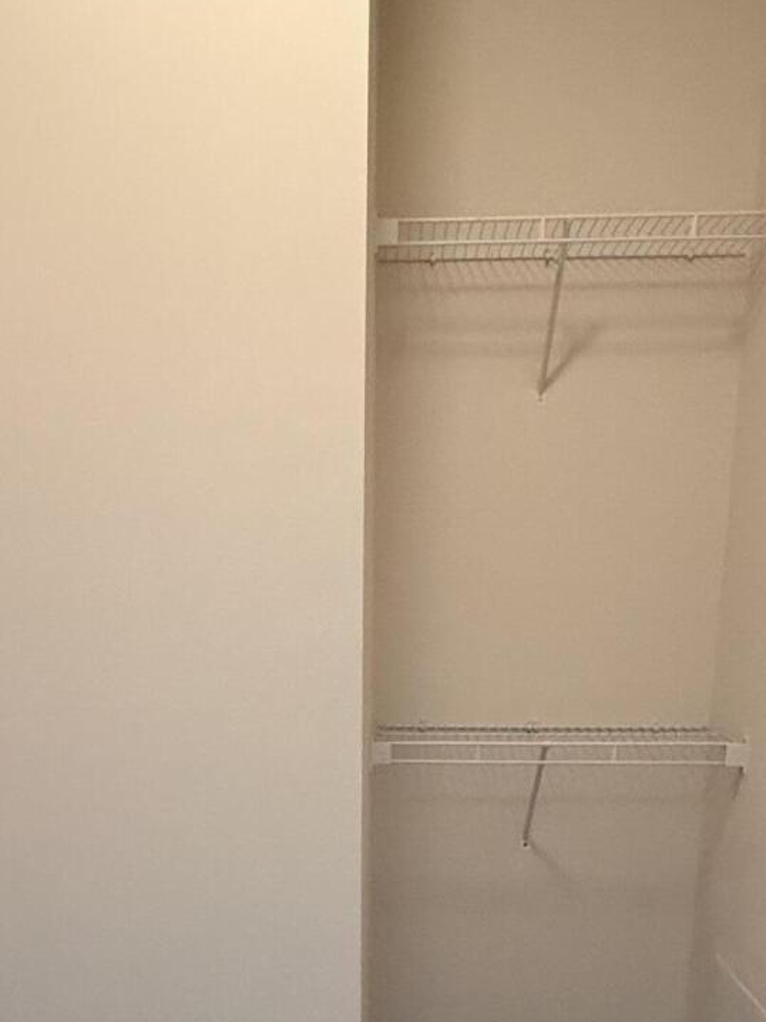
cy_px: 892
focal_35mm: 39
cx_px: 316
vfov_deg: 44.2
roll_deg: +0.1
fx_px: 1151
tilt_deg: -13.2
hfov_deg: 36.7
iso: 500
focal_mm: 2.22
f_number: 2.2
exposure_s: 1/60
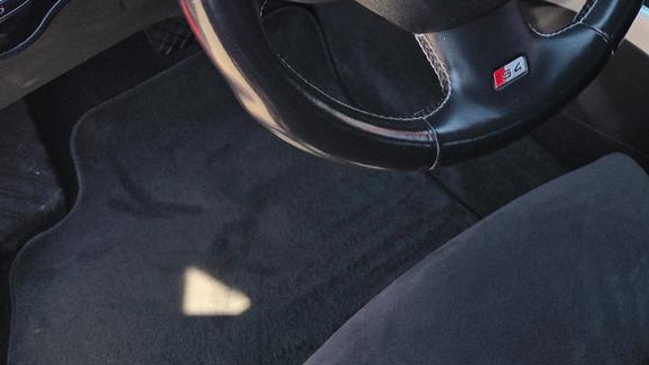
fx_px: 963
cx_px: 424
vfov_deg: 19.3
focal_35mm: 56
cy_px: -150
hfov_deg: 36.9
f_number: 1.7
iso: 50
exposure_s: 1/359
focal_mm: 6.3
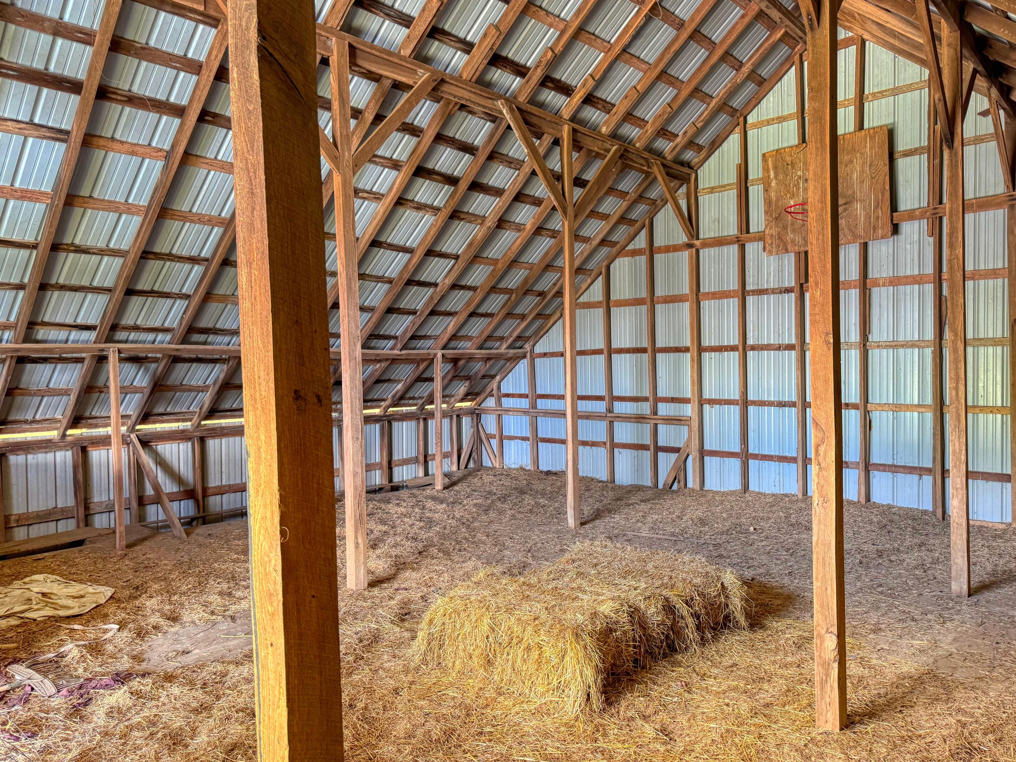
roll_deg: +0.7
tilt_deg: -2.0
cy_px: 382
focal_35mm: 25
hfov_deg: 69.4
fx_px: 734
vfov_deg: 54.9
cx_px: 522
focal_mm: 6.8
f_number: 1.8
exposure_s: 1/60
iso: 250
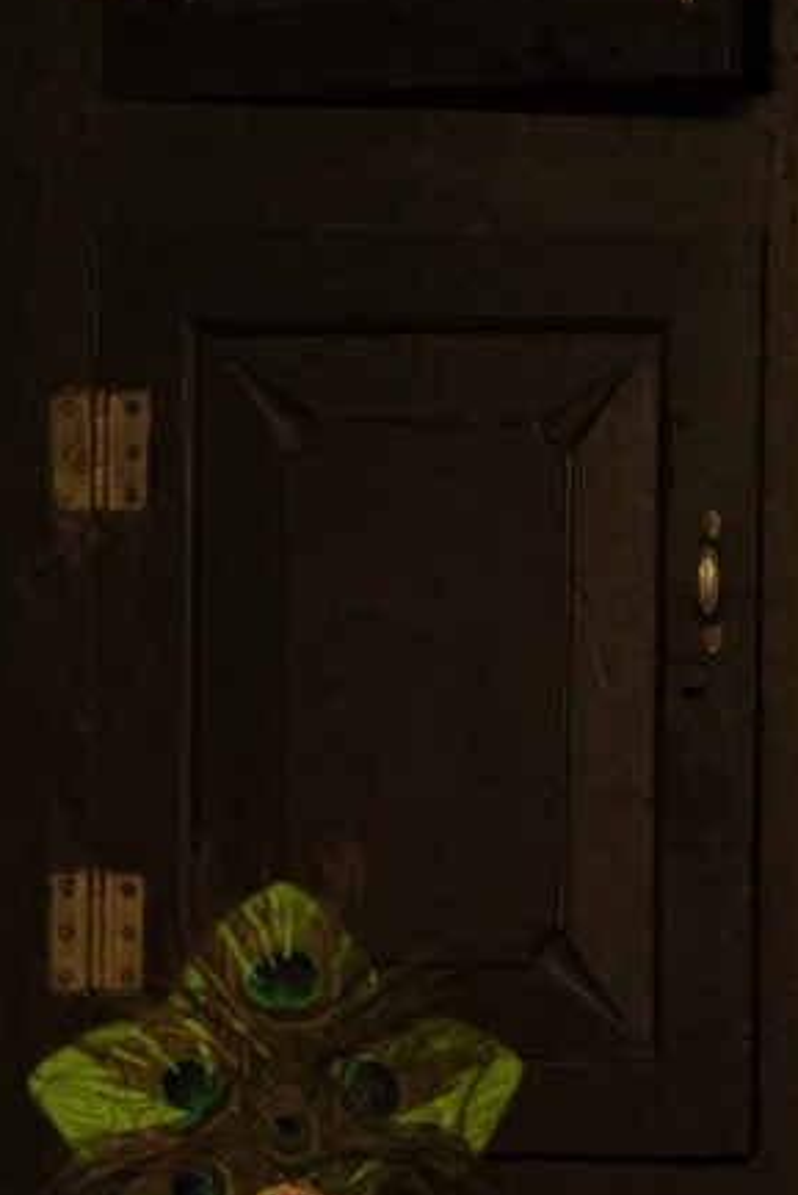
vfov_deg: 9.7
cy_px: 1769
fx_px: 6877
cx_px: 1951
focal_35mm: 207
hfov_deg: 6.3
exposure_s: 1/160
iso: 3200
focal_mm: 35
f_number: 1.4
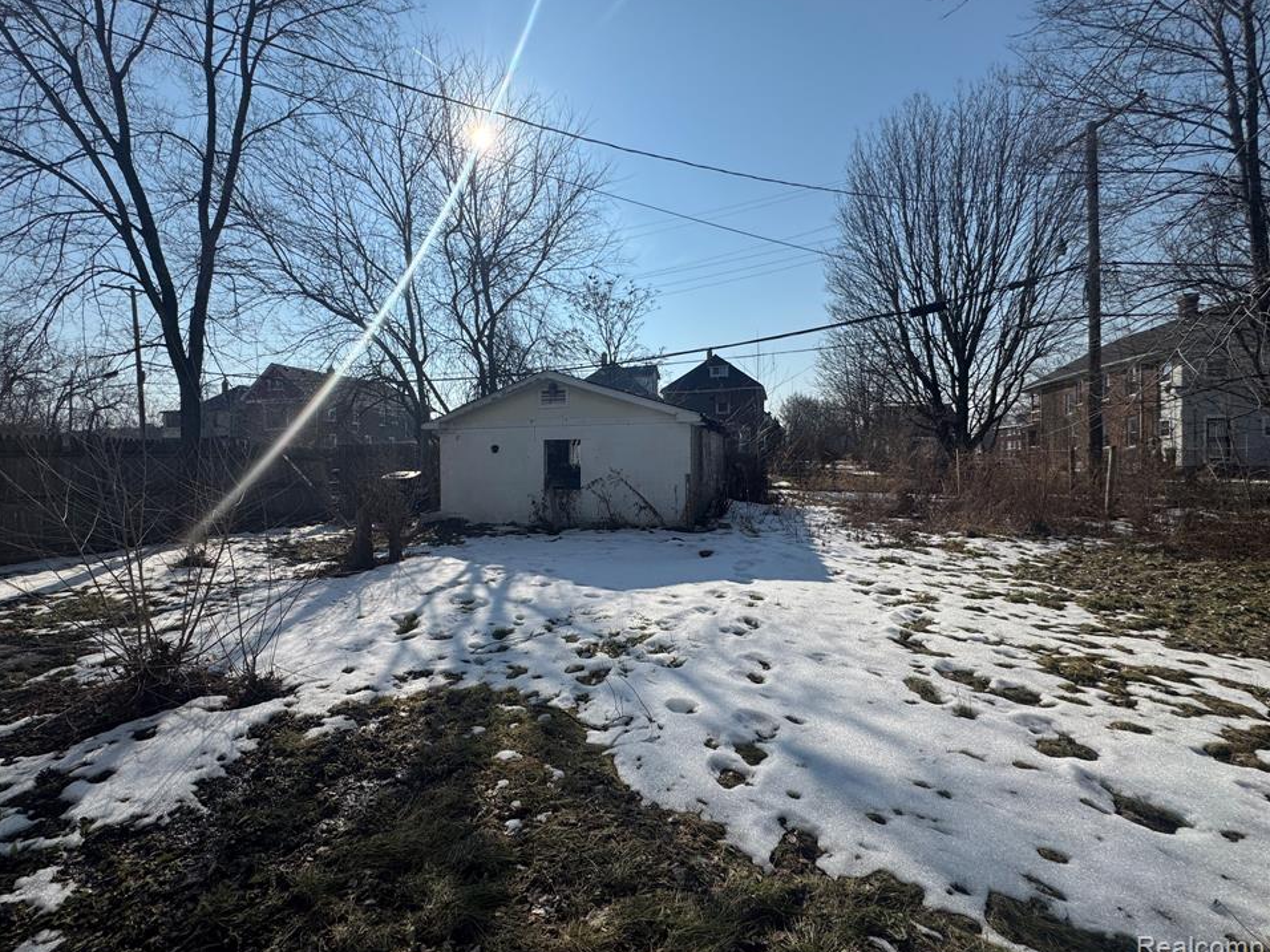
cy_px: 458
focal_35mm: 15
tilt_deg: +0.0
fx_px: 550
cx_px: 591
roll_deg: -0.4
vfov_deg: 81.7
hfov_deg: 98.0
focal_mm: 2.22
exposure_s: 1/3906
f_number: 2.2
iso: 40
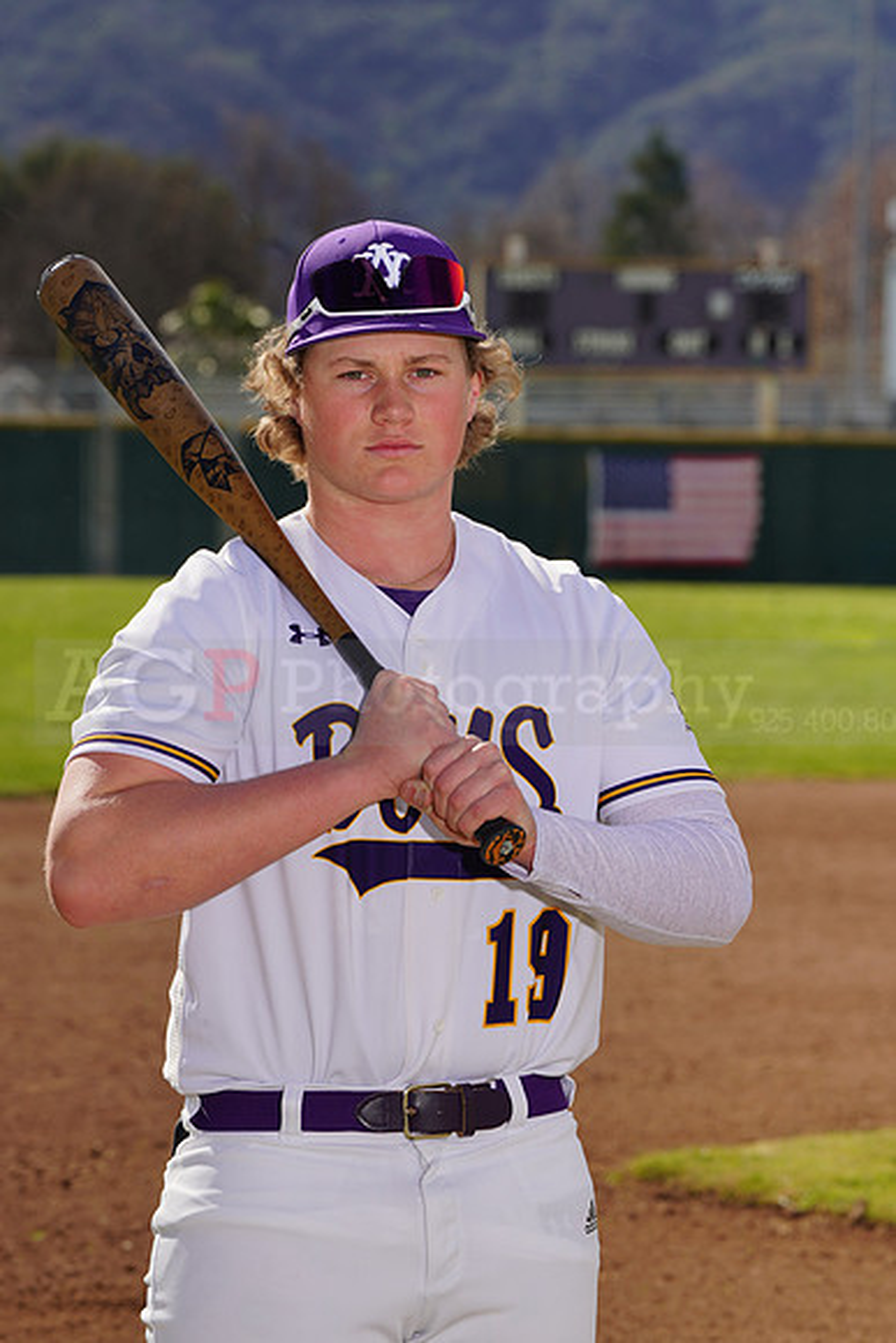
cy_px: 672
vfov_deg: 9.6
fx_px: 8021
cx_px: 448
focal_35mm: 215
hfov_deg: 6.4
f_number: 11
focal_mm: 215
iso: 100
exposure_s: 1/250
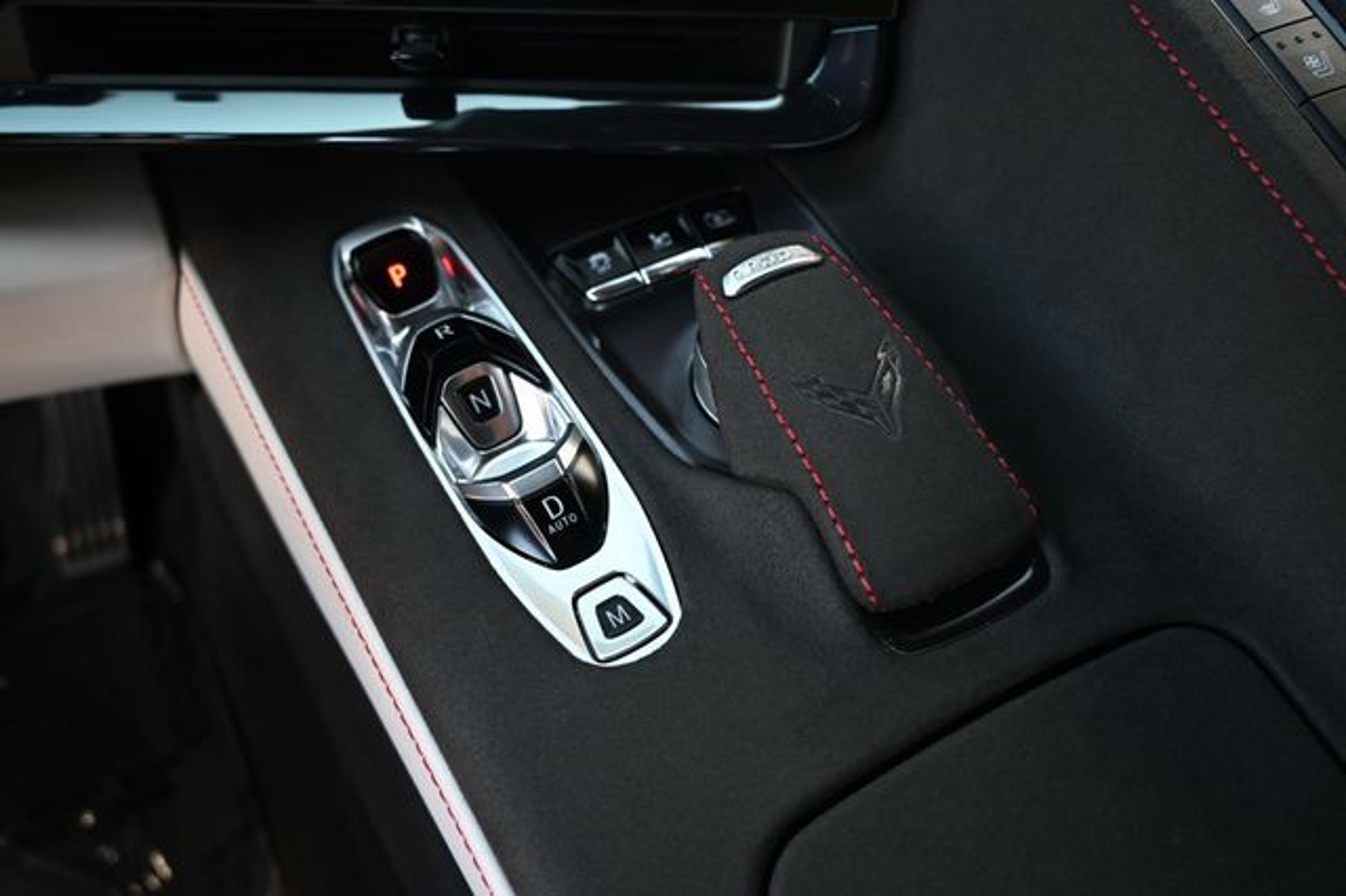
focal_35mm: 30
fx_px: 1121
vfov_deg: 43.6
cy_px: 448
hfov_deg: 62.0
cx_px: 673
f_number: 3.8
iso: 560
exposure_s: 1/125
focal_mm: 20
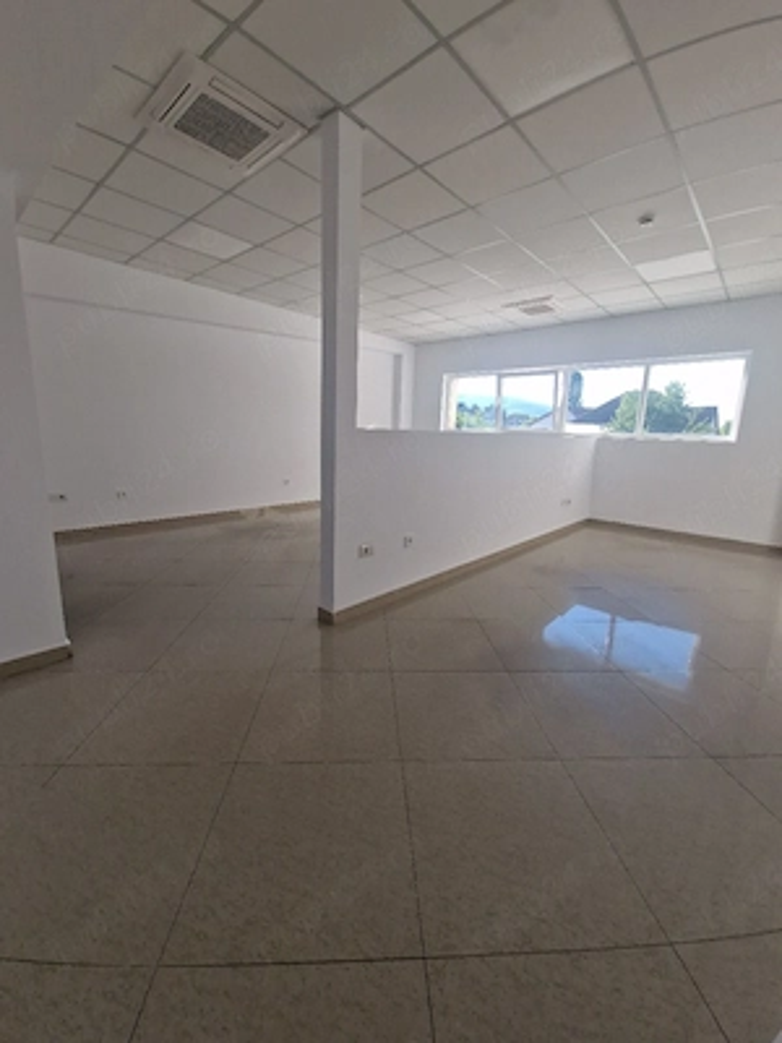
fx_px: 392
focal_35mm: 13
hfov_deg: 89.9
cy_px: 522
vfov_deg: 106.2
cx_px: 391
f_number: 2.2
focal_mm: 2.2
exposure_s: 1/294
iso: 50
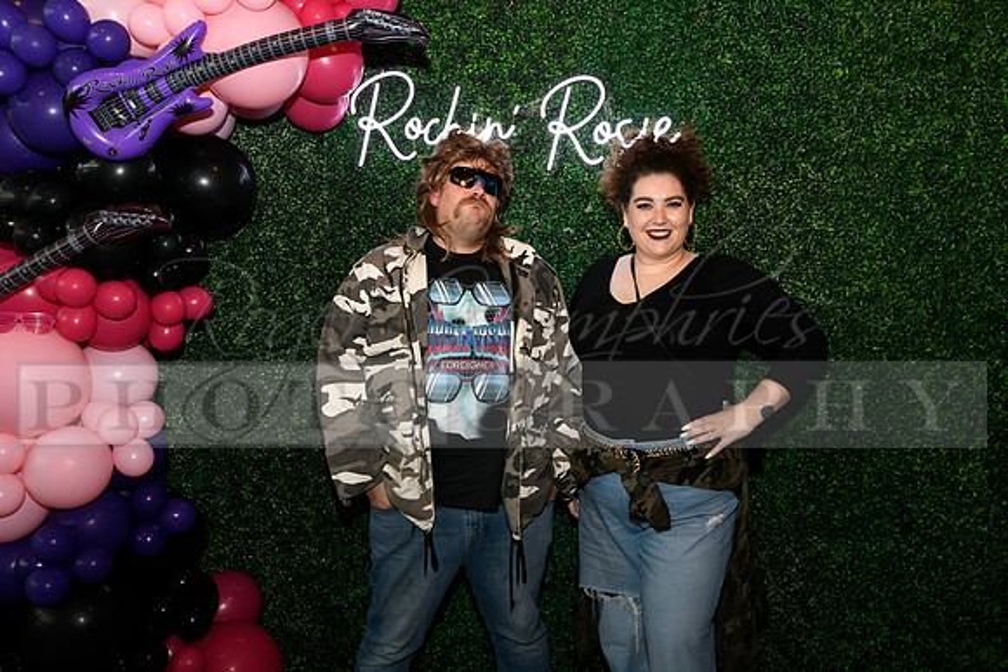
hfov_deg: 60.3
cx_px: 504
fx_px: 868
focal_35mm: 31
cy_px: 336
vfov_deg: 42.3
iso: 500
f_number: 6.3
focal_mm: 31
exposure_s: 1/60
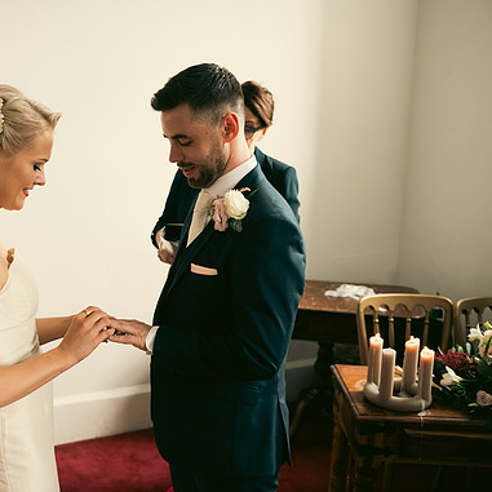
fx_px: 708
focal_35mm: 44
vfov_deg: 38.3
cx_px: 134
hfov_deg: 37.6
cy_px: 247
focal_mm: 34
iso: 800
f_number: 3.5
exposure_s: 1/160
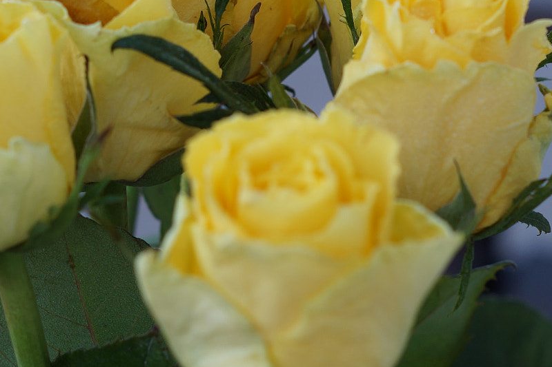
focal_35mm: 150
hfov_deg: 13.7
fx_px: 2299
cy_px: 90
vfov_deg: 9.1
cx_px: 243
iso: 125
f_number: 4
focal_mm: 50
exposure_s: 1/80
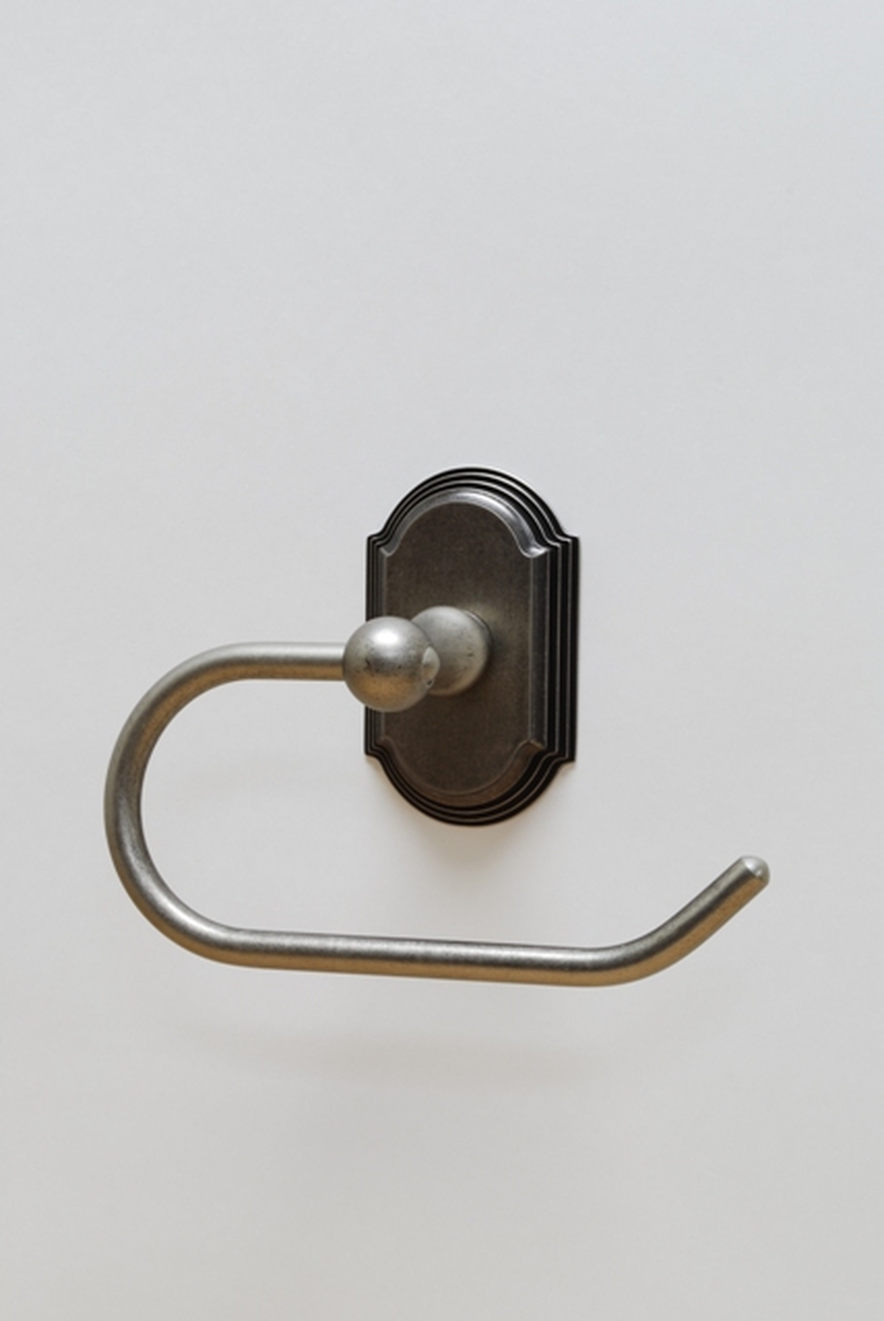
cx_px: 442
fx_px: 3032
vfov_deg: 24.6
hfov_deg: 16.6
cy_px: 660
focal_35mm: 82
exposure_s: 1.5
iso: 100
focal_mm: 55
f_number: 18
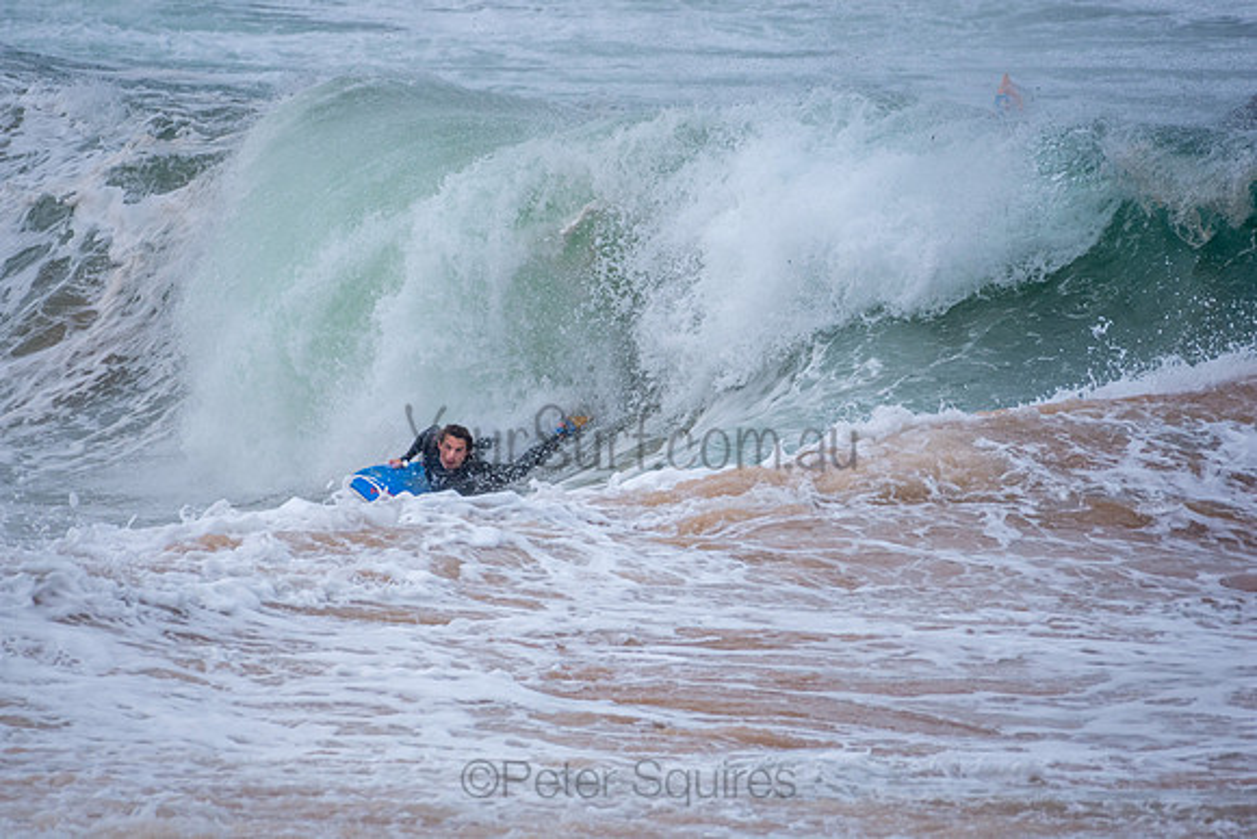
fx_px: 26192
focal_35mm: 750
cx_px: 628
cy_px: 420
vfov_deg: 1.8
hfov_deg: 2.7
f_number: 5.6
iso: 280
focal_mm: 500
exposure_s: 1/1000
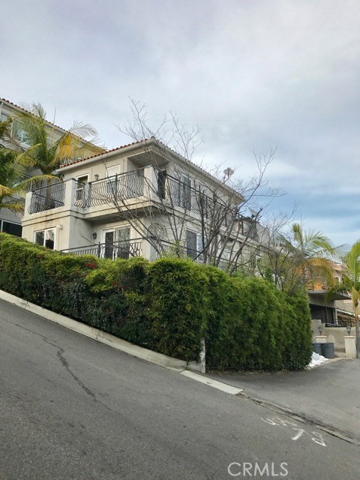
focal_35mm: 28
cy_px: 240
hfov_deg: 49.7
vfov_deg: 63.4
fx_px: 388
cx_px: 180
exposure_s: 1/1227
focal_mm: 3.99
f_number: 1.8
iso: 20
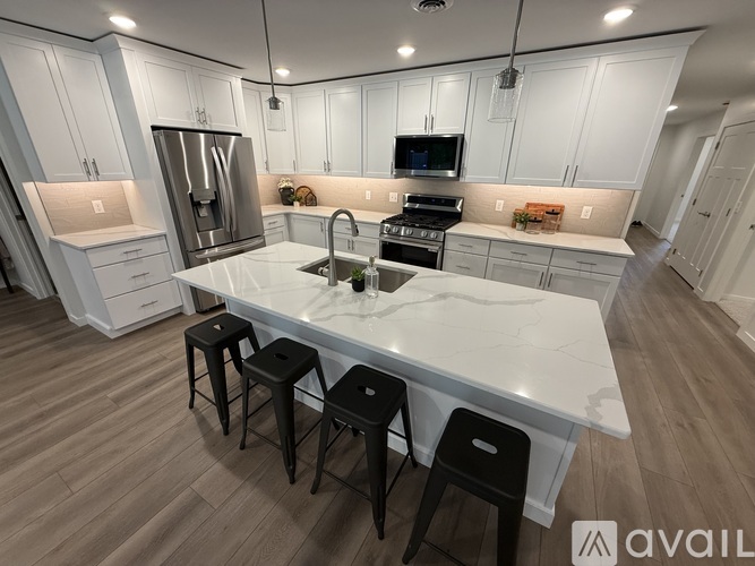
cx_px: 378
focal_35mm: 14
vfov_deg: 85.7
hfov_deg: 102.1
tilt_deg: -23.2
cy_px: 283
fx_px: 305
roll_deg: -1.5
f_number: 2.2
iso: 200
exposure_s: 1/120
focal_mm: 2.22
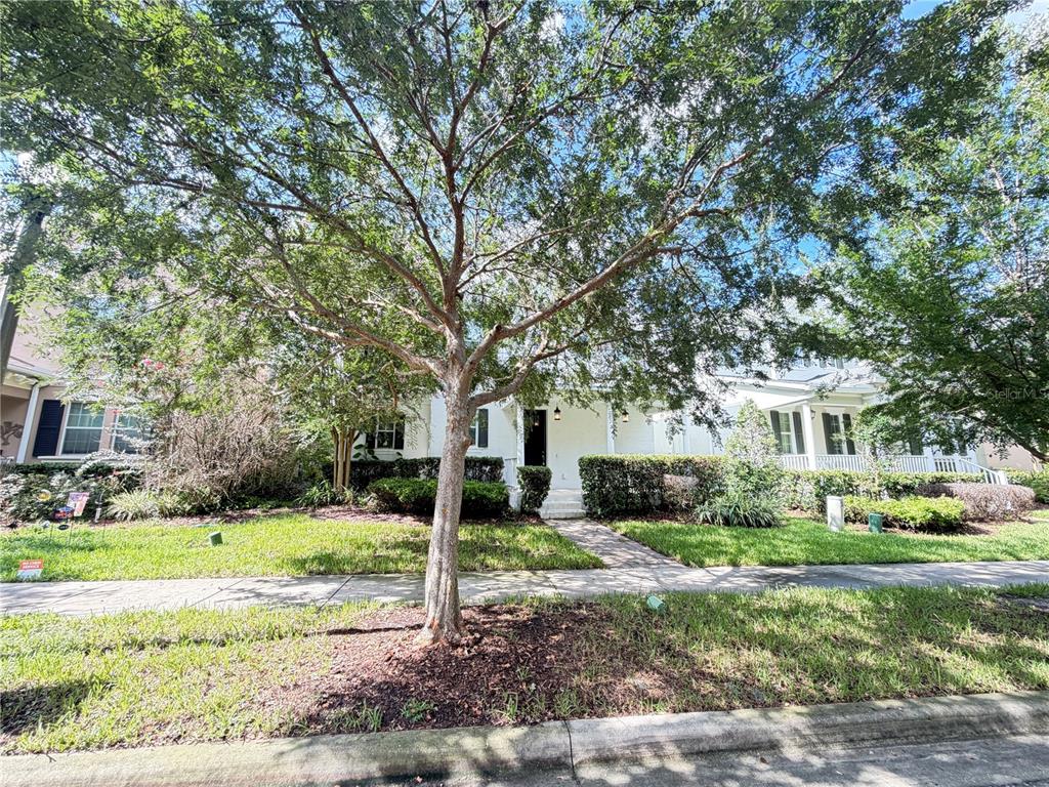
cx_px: 524
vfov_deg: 85.7
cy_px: 394
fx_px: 424
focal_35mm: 14
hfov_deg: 102.1
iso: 100
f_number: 2.2
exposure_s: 1/121
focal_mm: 2.22
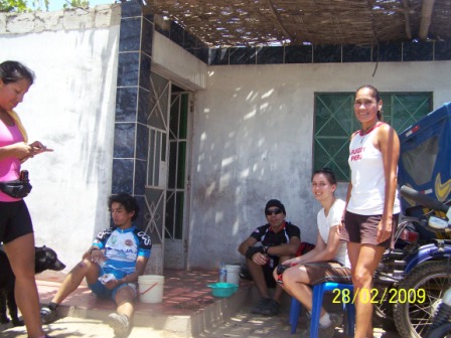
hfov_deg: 49.0
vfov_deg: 37.7
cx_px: 226
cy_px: 169
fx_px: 495
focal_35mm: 38
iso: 160
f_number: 2.8
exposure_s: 1/1000
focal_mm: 6.3
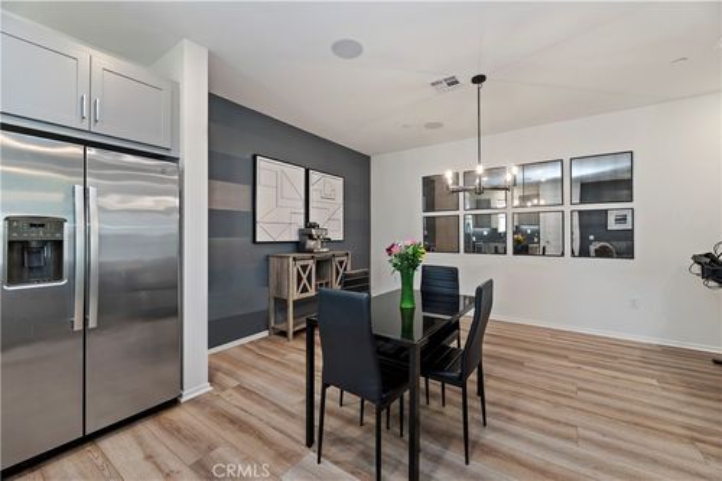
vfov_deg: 81.2
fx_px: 281
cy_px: 240
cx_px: 361
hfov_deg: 104.3
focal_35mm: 14
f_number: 10
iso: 500
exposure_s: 1/2.5
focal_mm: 14
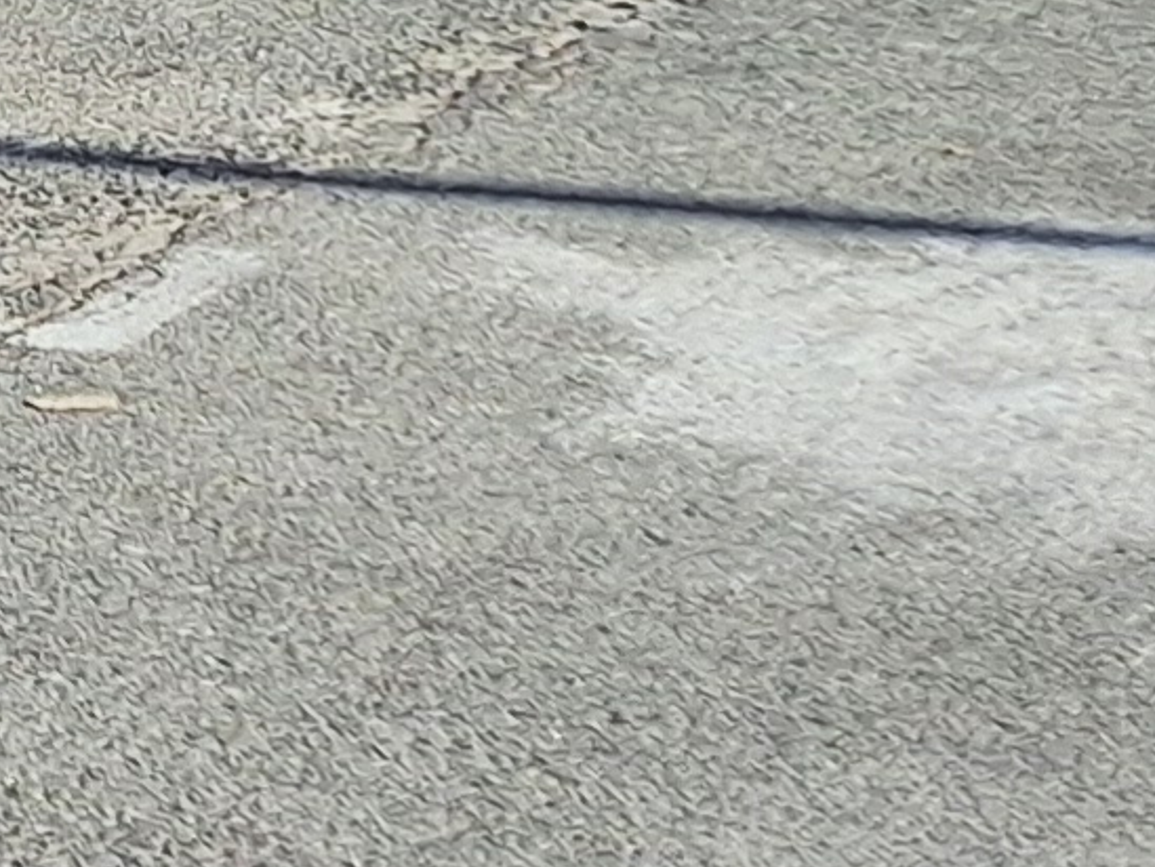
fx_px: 5707
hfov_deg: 10.2
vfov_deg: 8.2
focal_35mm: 171
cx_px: -1532
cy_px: -1008
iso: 40
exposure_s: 1/2833
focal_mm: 5.54
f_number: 1.8
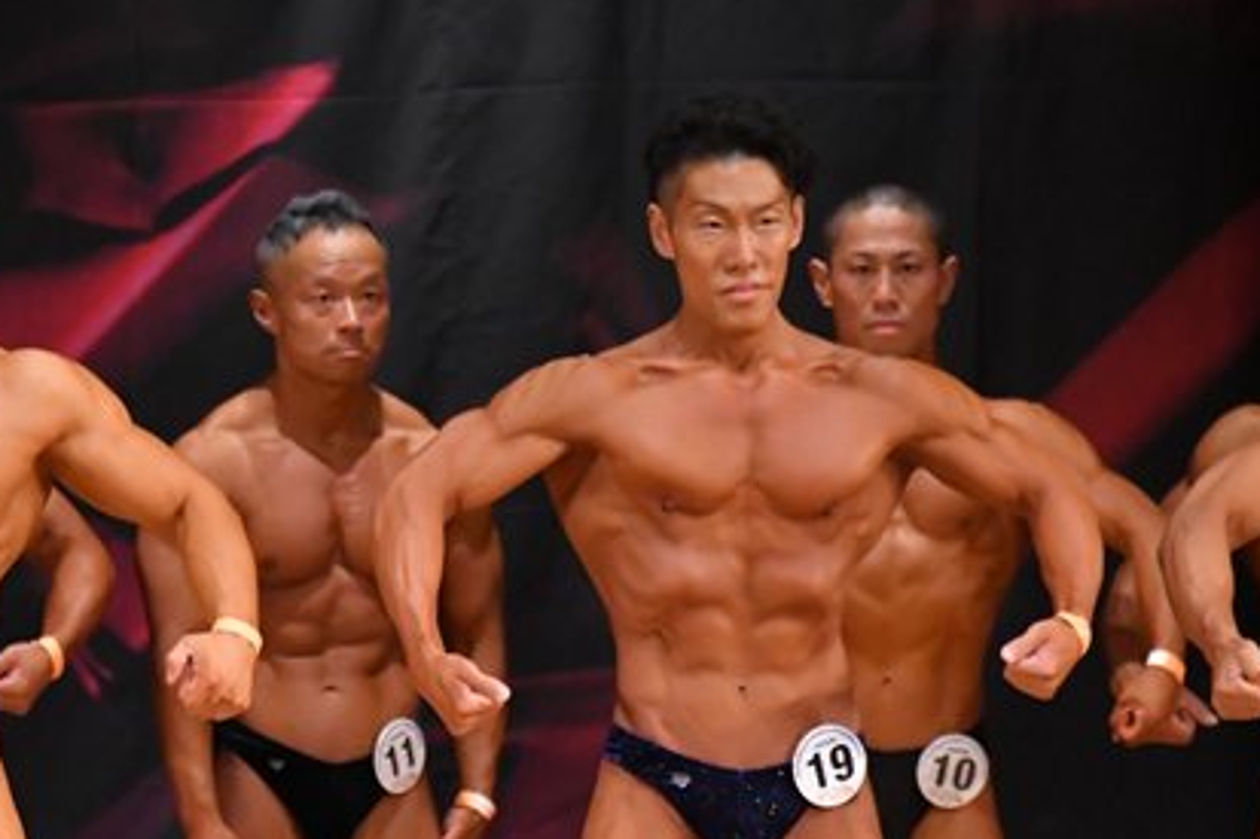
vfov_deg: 2.4
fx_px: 19696
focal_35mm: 563
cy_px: 766
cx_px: 160
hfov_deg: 3.7
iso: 5000
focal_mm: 200
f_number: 5.6
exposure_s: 1/400
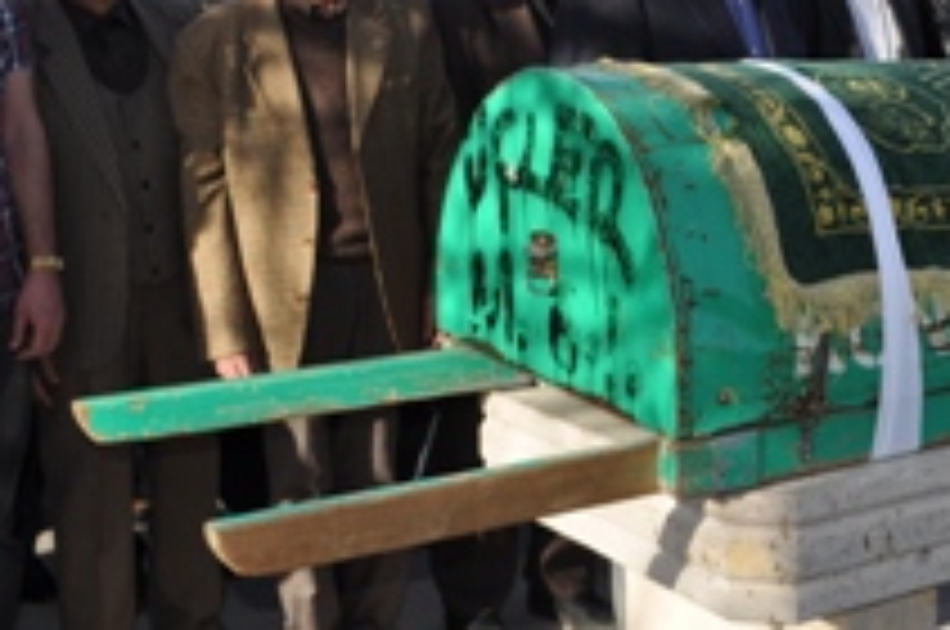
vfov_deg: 19.0
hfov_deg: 28.1
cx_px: 792
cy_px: 50
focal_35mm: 70
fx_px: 1844
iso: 200
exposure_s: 1/200
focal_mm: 22
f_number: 11
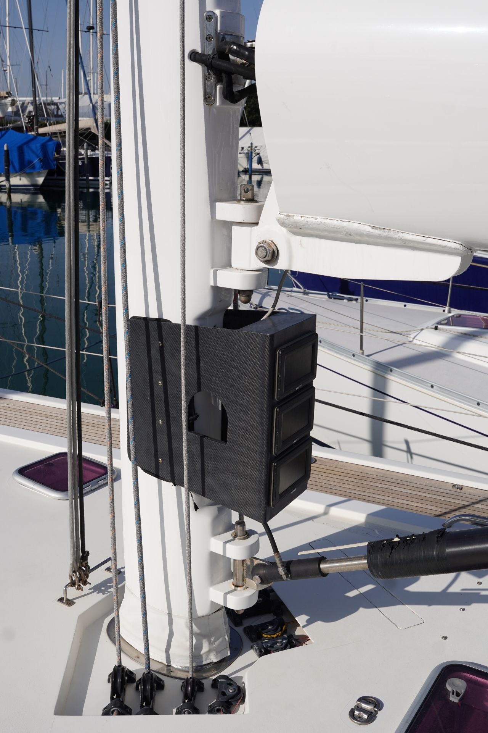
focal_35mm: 36
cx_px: 244
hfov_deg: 36.9
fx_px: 732
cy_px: 366
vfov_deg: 53.1
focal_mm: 24
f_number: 8
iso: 100
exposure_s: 1/640
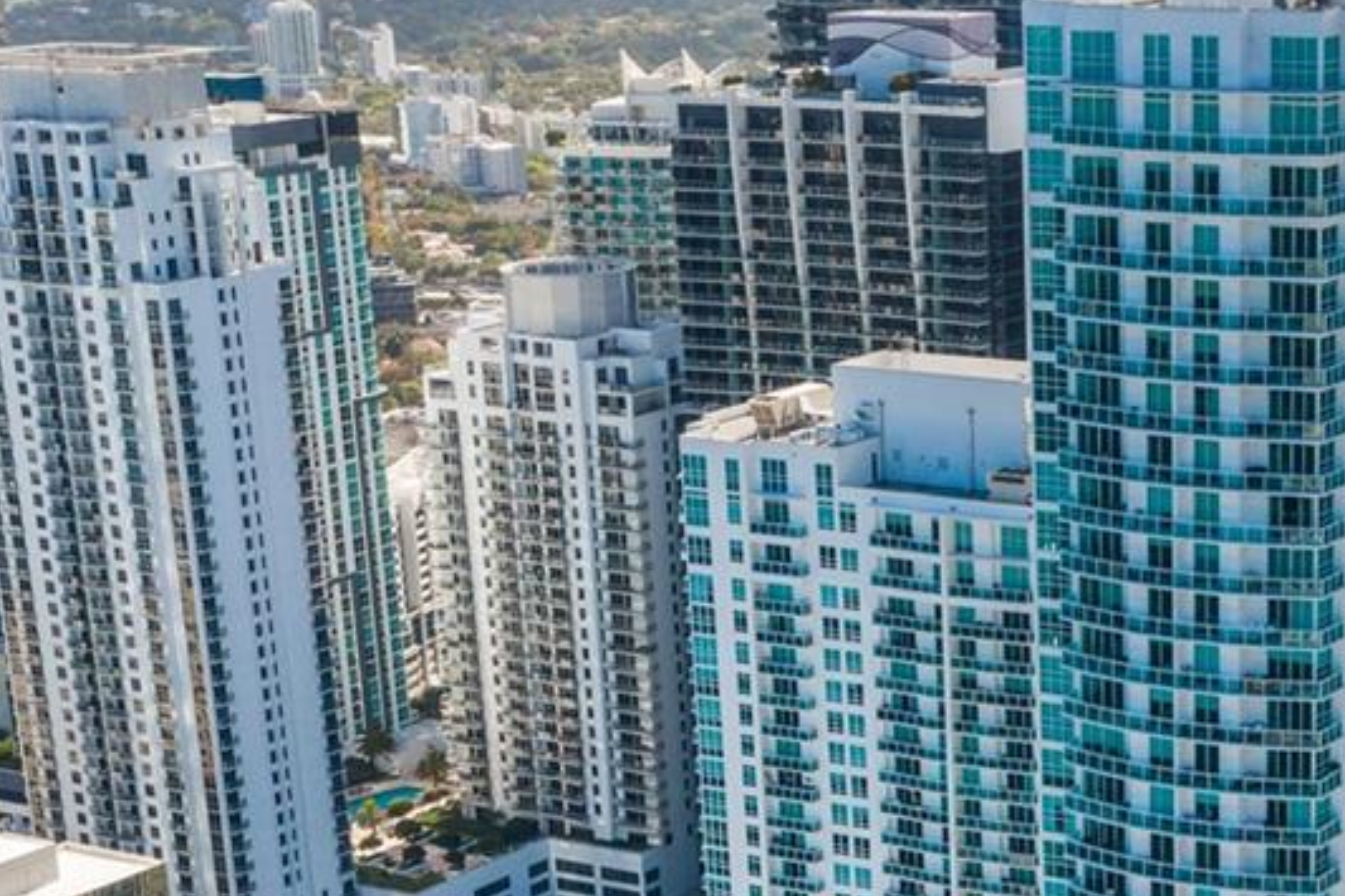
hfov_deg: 23.7
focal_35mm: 84
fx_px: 3137
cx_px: 1163
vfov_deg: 15.6
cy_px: 1084
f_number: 5.6
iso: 100
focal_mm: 10.26
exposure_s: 1/500
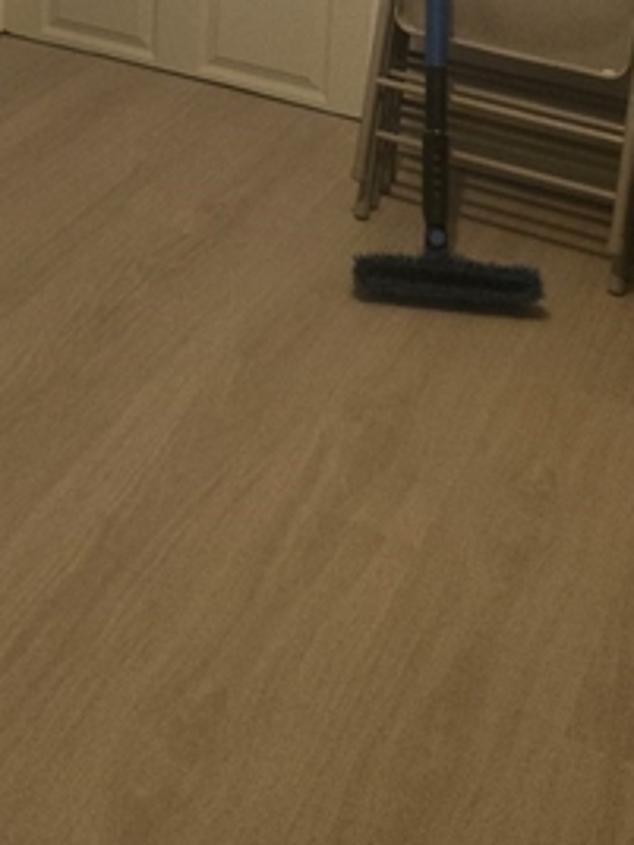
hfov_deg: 21.3
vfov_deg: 24.3
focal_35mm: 66
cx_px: -38
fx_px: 1612
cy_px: -347
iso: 250
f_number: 1.8
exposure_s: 1/120
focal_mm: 5.4
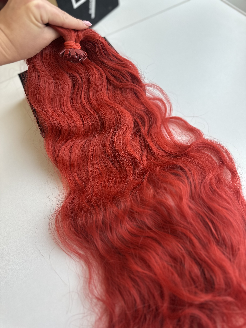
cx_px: 123
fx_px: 227
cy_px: 164
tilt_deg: -58.5
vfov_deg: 71.6
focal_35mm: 24
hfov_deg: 56.8
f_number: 1.78
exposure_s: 1/100
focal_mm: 6.86
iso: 125
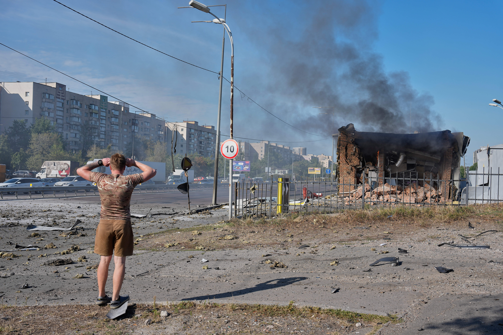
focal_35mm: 38
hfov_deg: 50.7
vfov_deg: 35.1
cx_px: 252
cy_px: 168
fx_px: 531
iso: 125
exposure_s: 1/800
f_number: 5
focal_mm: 38
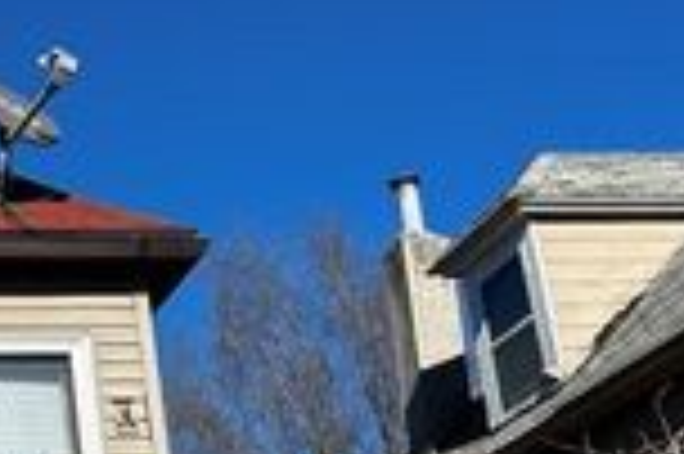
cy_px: 357
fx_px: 1689
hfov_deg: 19.3
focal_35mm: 89
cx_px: -405
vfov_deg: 15.2
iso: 50
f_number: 1.5
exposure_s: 1/3460
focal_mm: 5.7
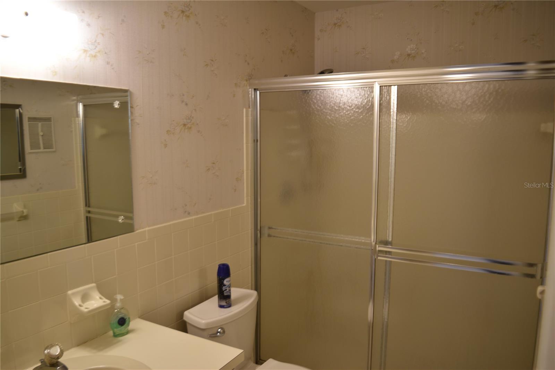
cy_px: 185
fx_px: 416
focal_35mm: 27
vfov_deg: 47.9
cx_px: 278
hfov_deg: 67.4
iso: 100
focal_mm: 18
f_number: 3.5
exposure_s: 1/13
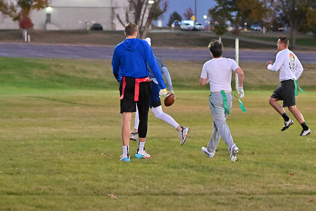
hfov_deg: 11.9
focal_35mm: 172
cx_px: 158
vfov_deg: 8.0
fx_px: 1510
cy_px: 106
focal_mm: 115
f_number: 4
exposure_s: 1/500
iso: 6400
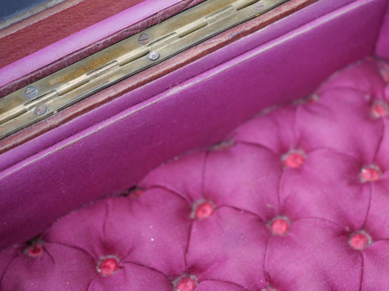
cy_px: 146
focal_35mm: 60
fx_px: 674
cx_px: 194
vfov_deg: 24.4
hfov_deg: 32.2
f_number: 3.5
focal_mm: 30
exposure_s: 1/125
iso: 320
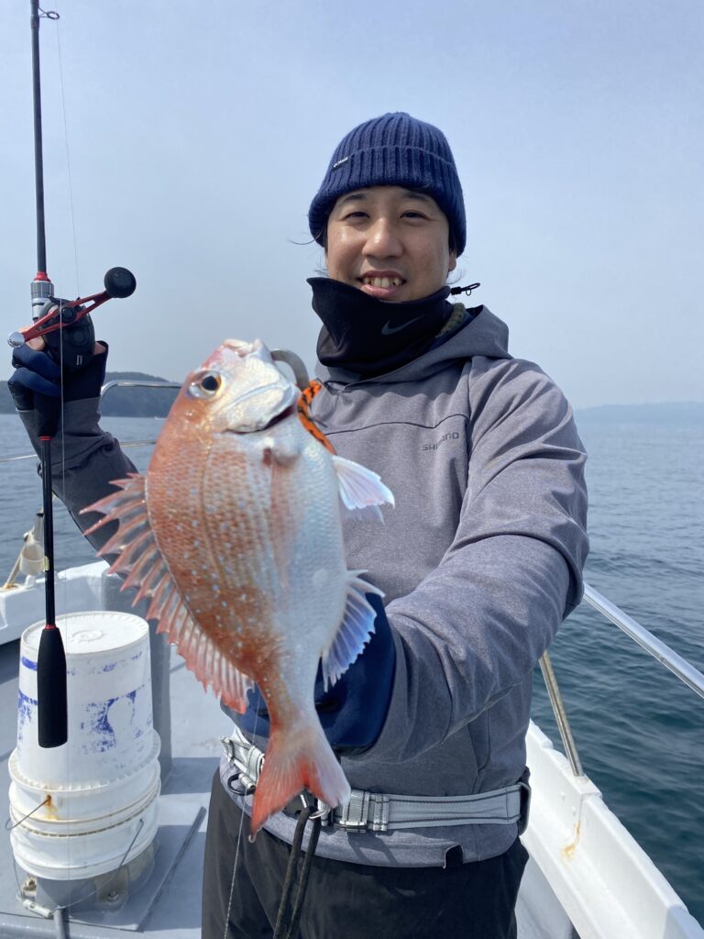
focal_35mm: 26
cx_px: 352
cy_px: 470
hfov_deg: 53.1
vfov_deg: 67.3
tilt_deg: -3.5
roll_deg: -3.1
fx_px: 705
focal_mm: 4.25
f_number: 1.8
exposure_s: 1/3401
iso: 32
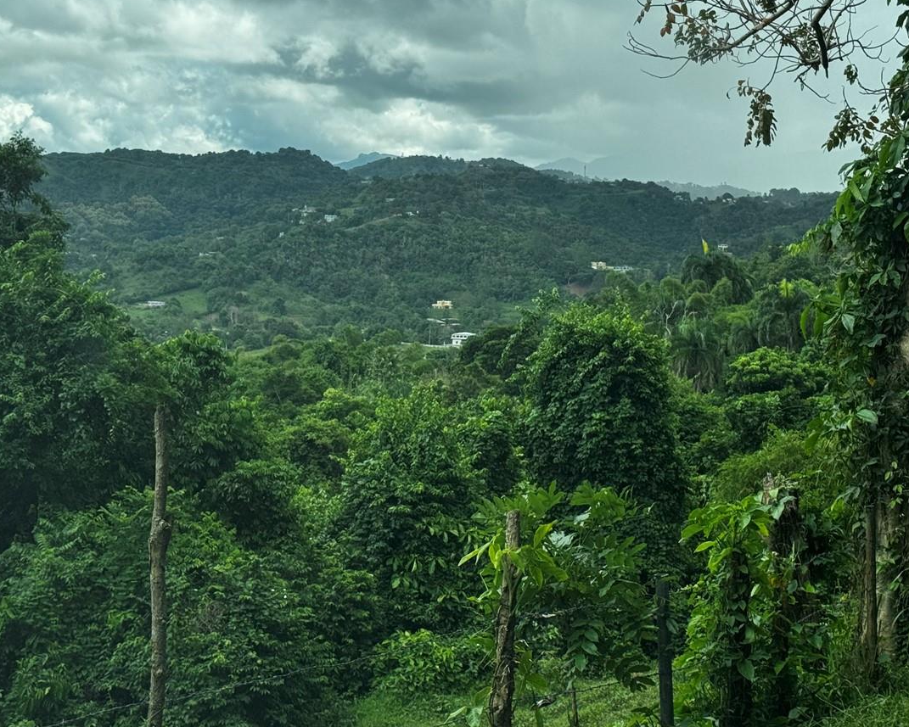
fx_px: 1883
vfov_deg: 21.8
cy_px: 245
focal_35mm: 70
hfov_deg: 27.1
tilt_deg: -0.9
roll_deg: -1.5
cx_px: 484
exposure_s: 1/2513
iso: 64
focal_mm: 6.76
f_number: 1.78
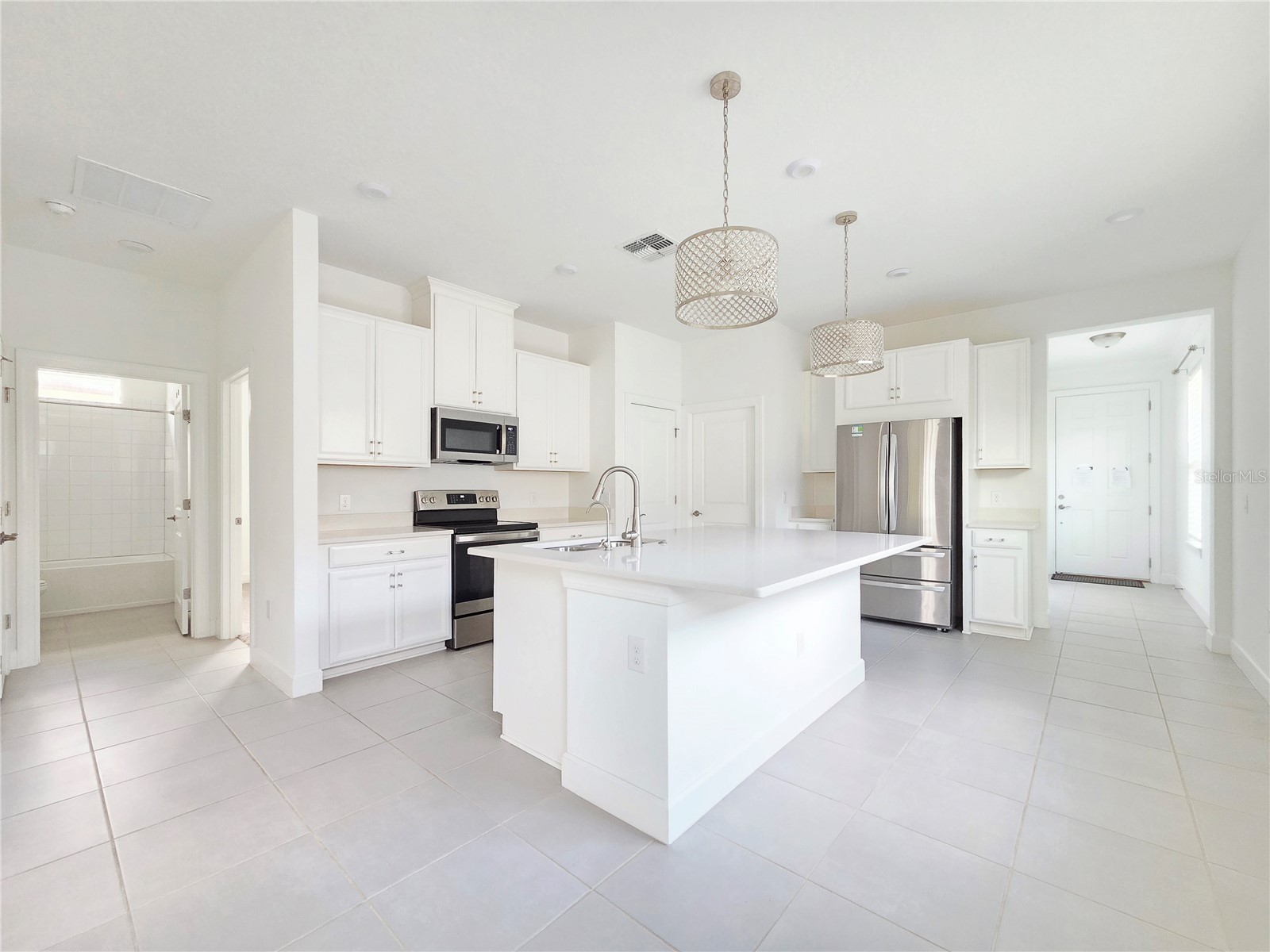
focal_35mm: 13
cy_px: 476
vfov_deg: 89.9
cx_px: 635
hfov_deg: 106.2
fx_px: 477
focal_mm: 2.2
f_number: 2.2
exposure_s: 1/60.2
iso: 400
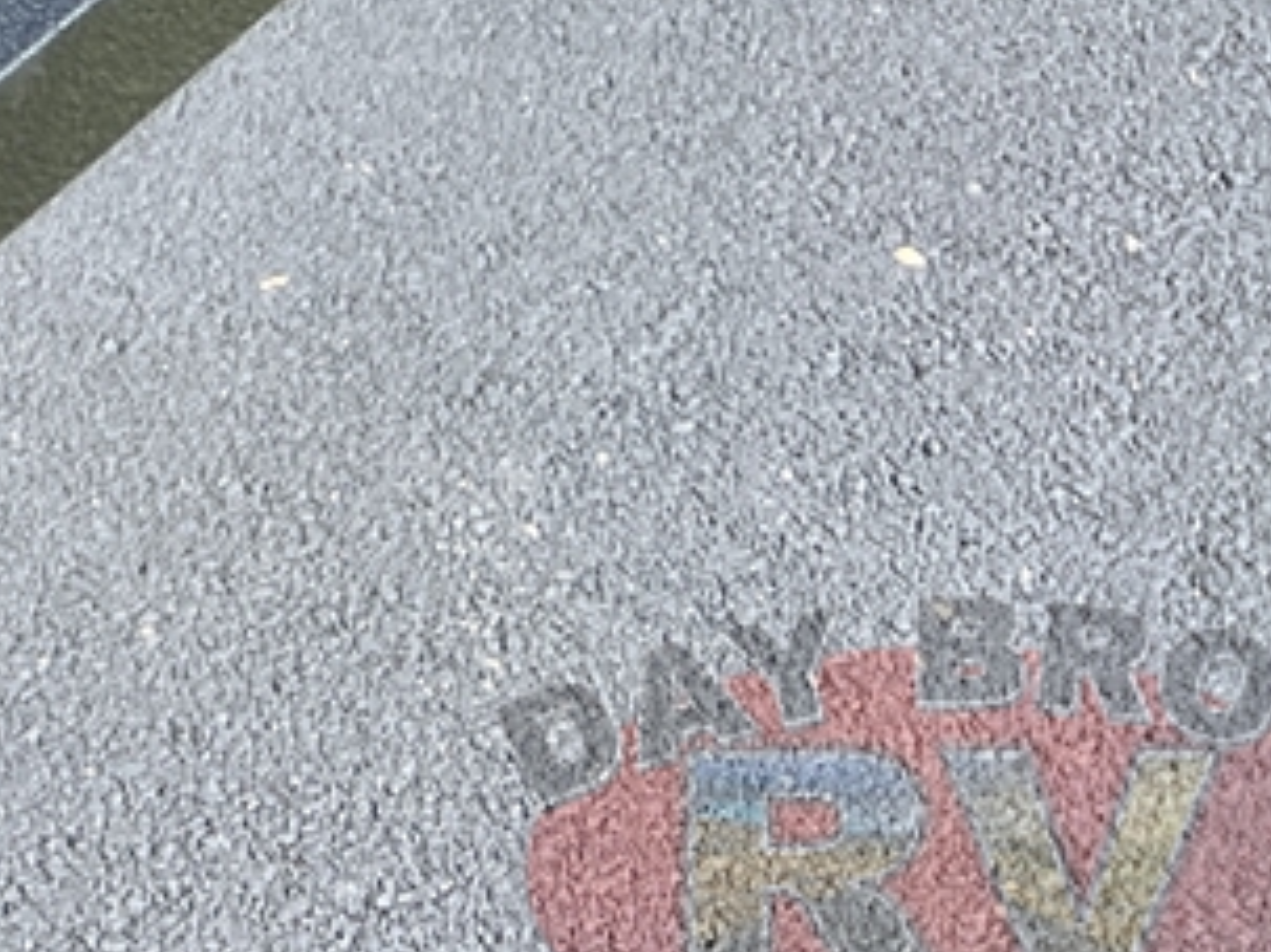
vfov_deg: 13.0
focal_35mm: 103
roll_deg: +0.2
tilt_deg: -25.2
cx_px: -1091
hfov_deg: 15.9
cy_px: -751
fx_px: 3780
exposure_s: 1/1038
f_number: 1.5
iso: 50
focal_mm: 5.7
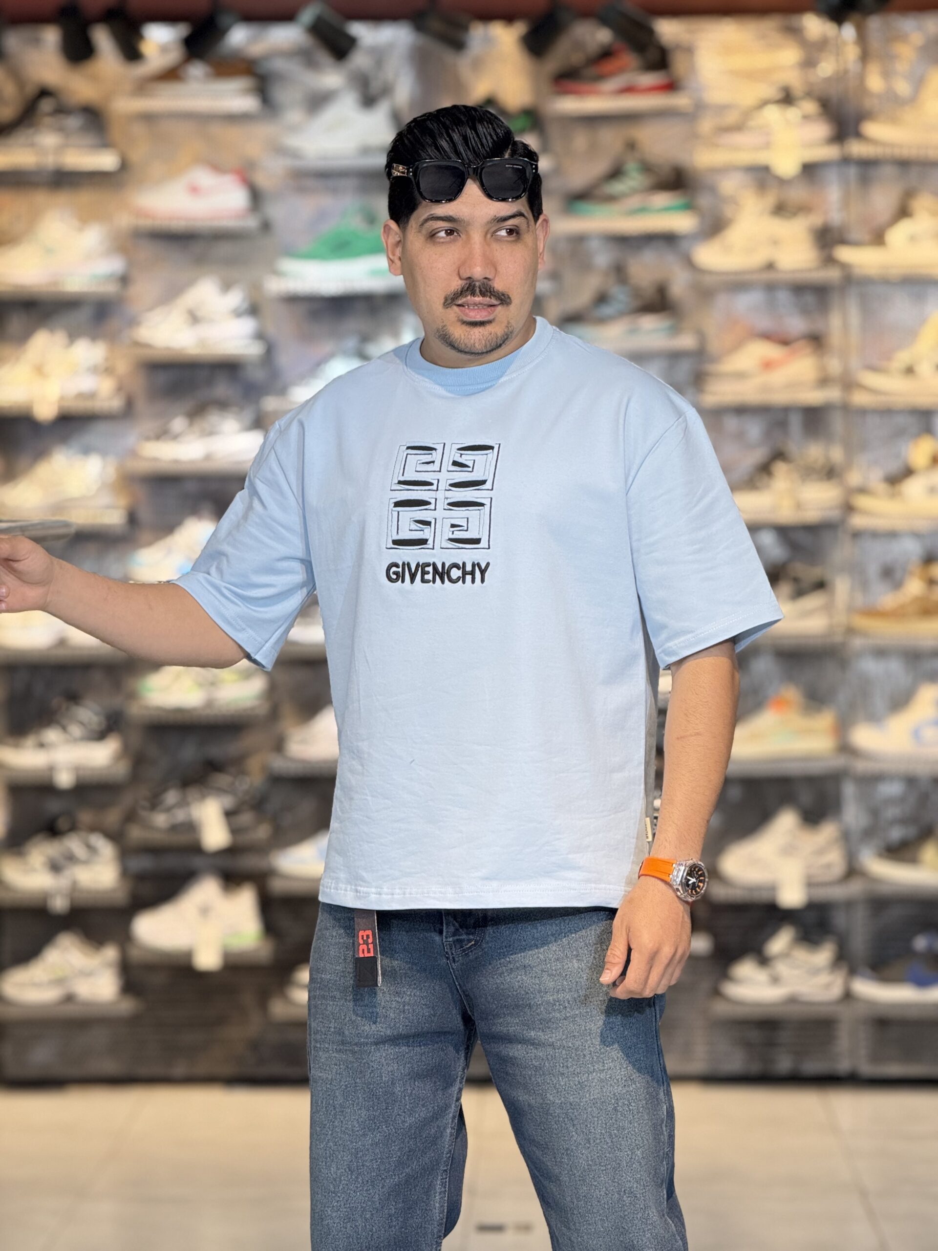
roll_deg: +0.5
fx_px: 4336
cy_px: 626
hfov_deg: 12.3
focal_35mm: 120
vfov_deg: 16.4
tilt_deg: -1.6
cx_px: 469
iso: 200
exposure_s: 1/100
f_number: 2.8
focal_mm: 15.66
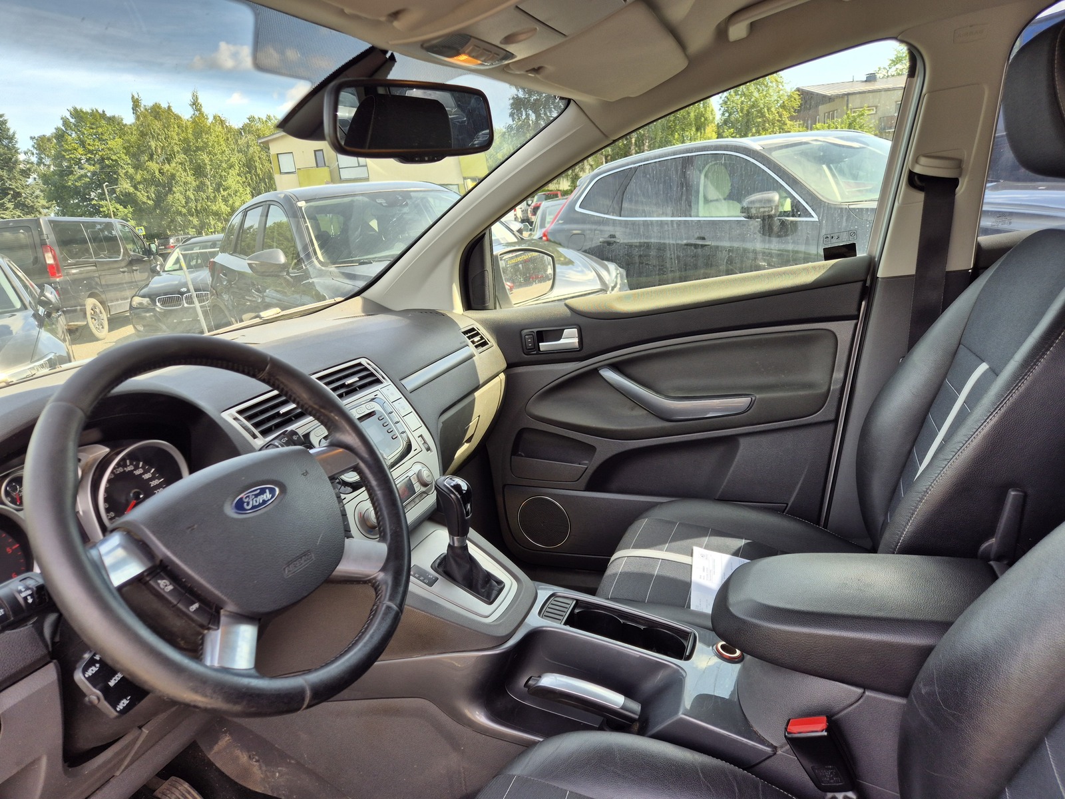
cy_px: 400
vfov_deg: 58.9
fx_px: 708
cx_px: 532
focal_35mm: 23
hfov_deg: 73.9
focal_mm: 5.4
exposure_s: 1/297
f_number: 1.8
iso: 25
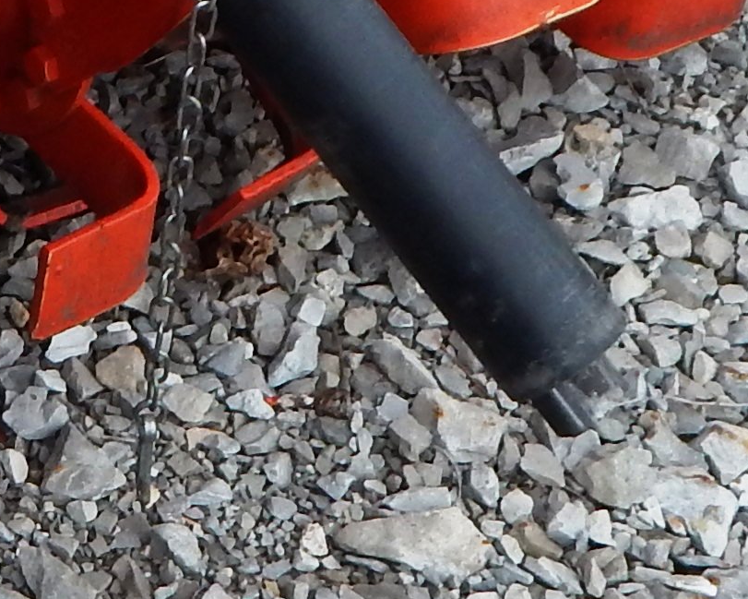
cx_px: -368
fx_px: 2701
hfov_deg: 14.7
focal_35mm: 122
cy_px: 136
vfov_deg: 12.6
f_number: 3
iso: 125
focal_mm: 4
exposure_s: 1/400
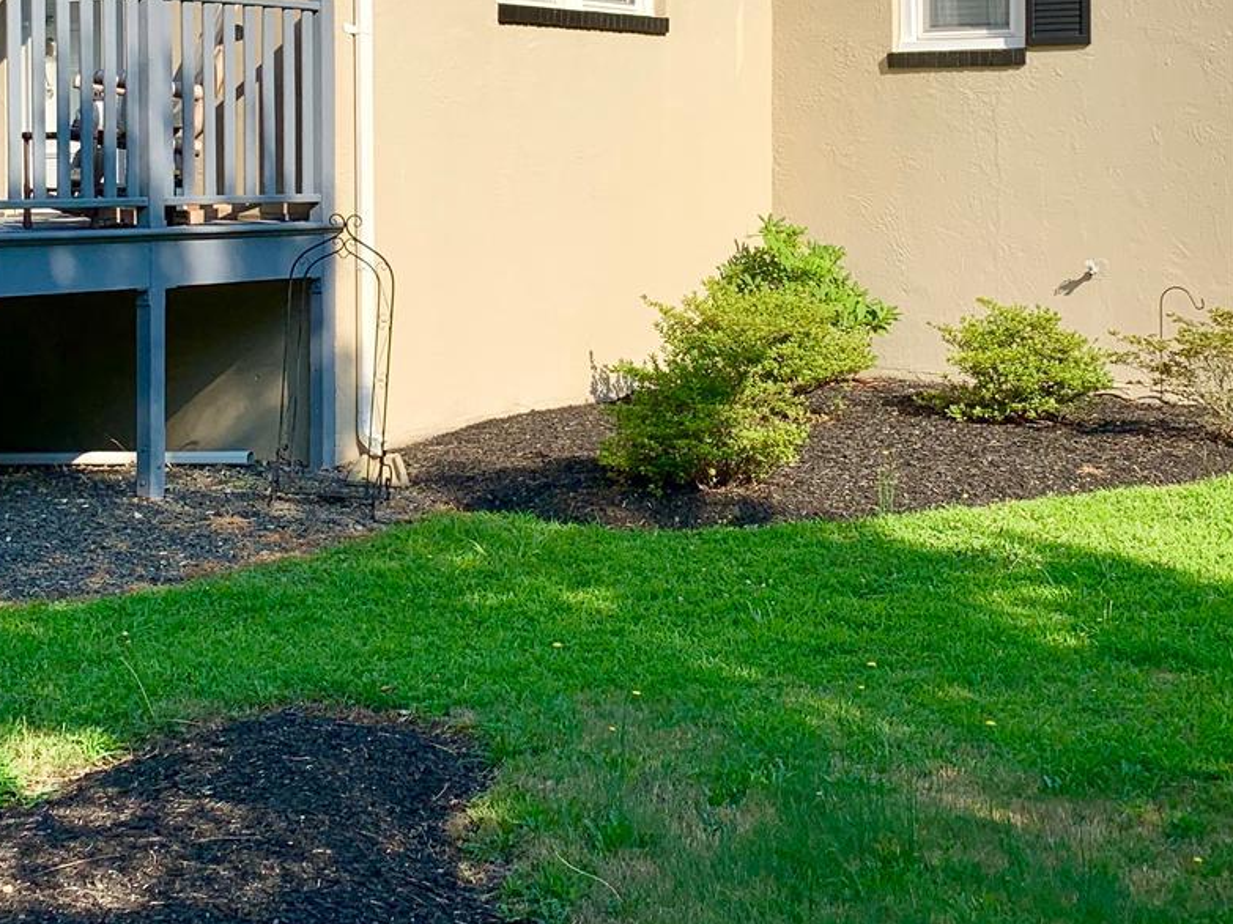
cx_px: 658
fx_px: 2422
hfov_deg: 28.6
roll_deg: +0.2
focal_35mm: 68
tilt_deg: +0.3
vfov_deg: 21.3
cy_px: 145
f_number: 1.8
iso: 25
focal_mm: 4.25
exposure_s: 1/1634
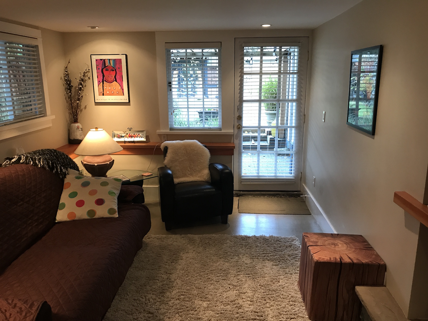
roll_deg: -0.2
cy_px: 160
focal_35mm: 28
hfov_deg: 63.4
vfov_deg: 49.7
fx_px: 346
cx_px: 214
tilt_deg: -14.3
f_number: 1.8
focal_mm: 3.99
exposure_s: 1/15
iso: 40
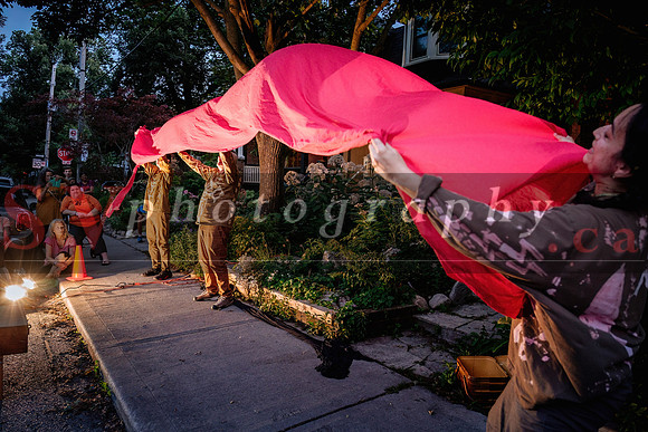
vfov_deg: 53.2
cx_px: 324
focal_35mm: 24
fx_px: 432
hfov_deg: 73.7
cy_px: 216
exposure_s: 1/200
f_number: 2.8
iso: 1600
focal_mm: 16
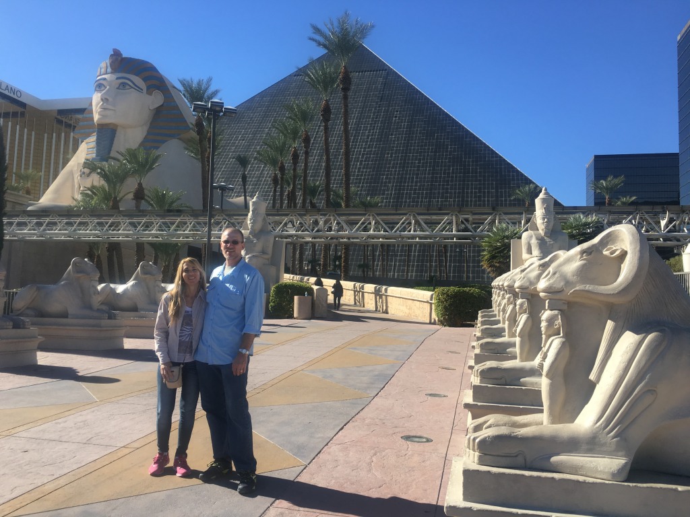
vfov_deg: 48.2
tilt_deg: +5.9
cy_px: 258
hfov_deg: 61.7
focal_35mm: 29
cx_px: 345
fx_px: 578
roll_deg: -1.9
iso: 25
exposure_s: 1/1083
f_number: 2.2
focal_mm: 4.15
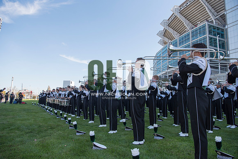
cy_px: 80
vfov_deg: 53.2
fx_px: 159
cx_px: 119
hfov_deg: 73.7
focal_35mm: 24
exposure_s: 1/1250
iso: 400
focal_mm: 24
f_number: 5
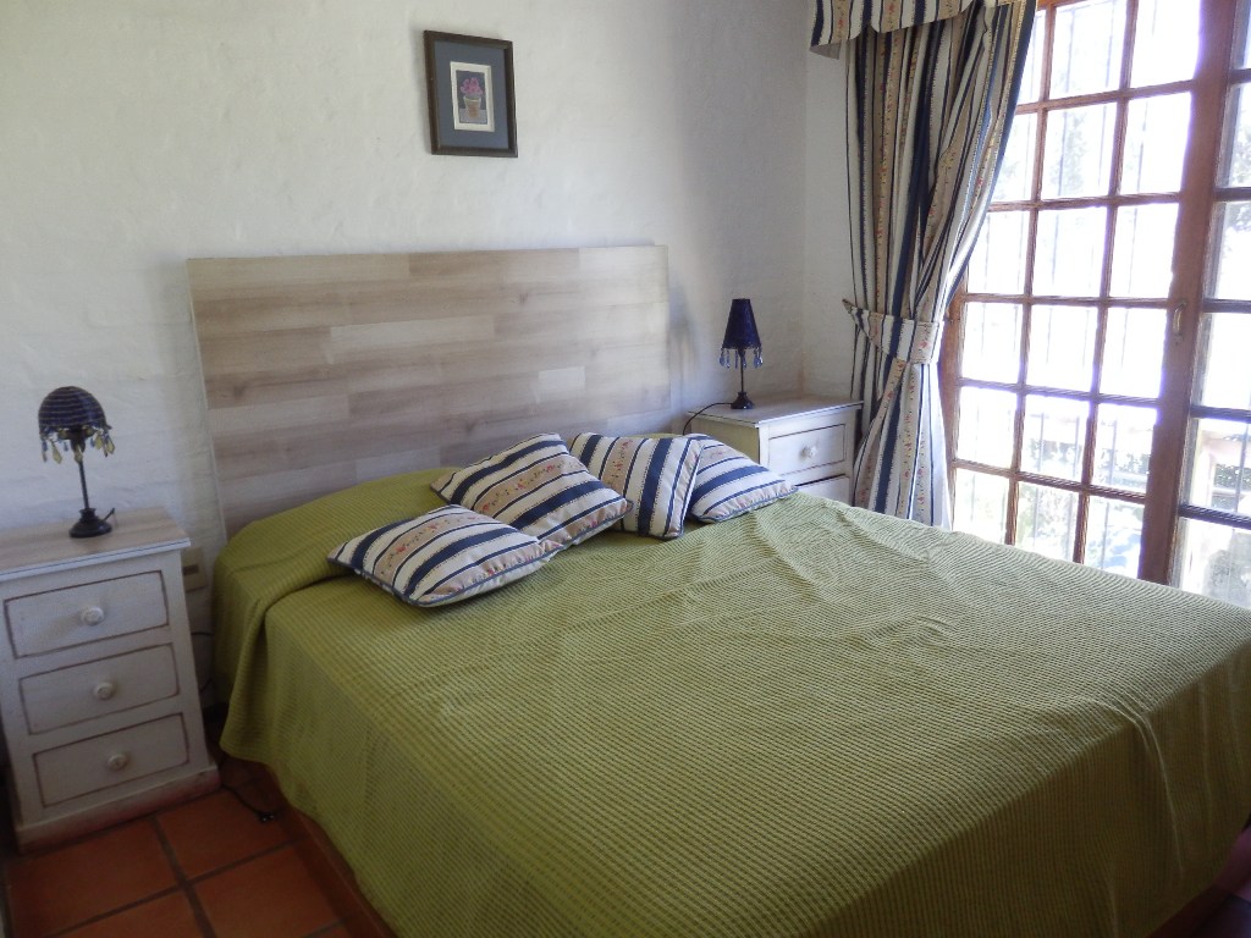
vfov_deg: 54.9
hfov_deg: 69.4
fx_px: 903
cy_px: 469
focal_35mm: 25
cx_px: 626
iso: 160
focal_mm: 4.5
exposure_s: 1/30
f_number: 3
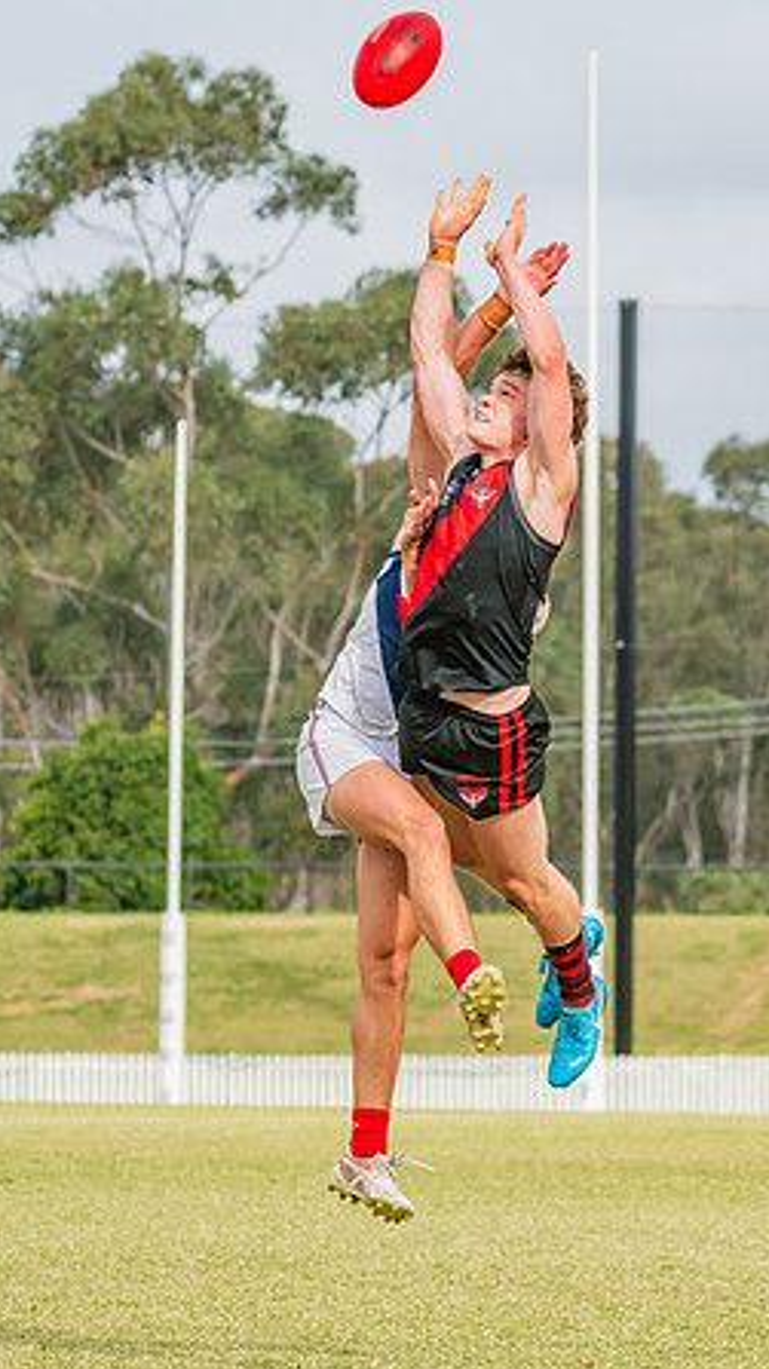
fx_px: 10127
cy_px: 703
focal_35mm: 279
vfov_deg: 7.7
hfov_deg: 4.3
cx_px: 526
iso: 800
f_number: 9
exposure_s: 1/1250
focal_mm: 170
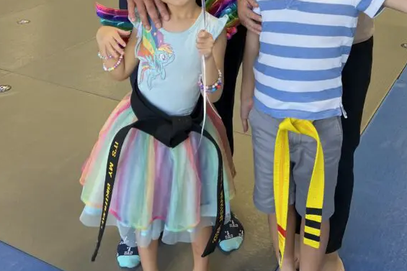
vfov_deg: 24.6
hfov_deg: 40.1
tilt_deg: -8.7
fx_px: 554
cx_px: 247
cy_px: -65
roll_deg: +0.7
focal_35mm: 49
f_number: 1.5
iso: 40
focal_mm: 5.7
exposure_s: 1/120
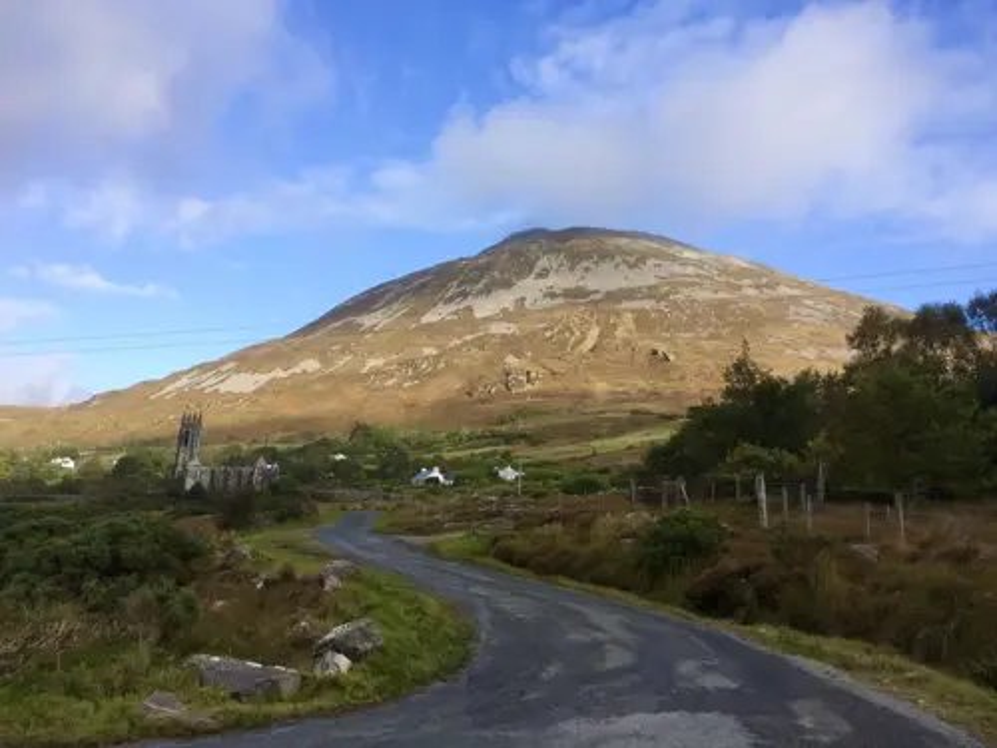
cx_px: 498
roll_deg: -1.6
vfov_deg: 48.2
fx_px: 835
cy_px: 374
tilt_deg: +7.9
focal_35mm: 29
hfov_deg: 61.7
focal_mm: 4.15
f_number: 2.2
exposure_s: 1/1109
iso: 32
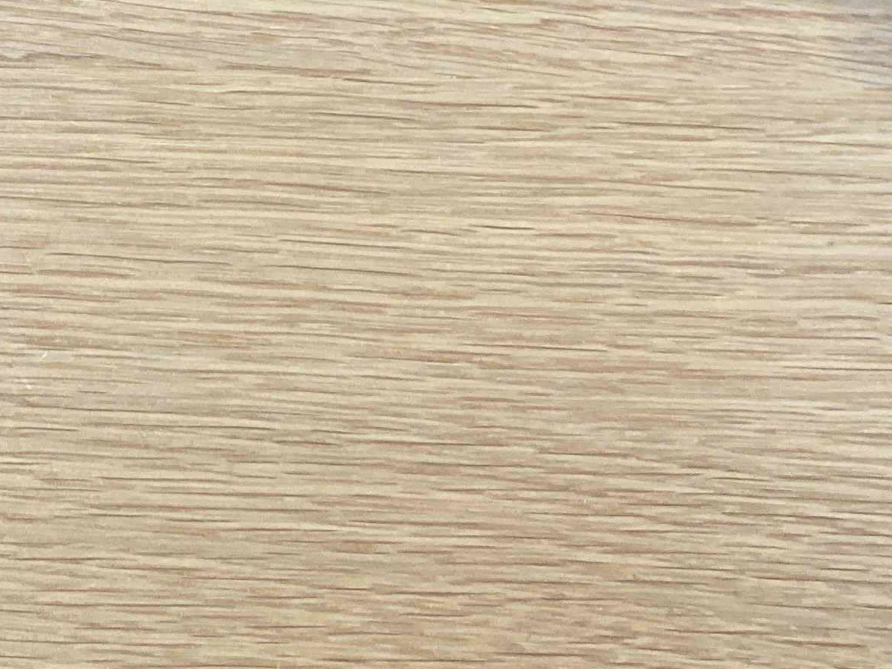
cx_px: -180
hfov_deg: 19.3
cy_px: -287
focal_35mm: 96
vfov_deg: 14.5
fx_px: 2474
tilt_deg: -65.0
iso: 200
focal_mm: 3.99
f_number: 1.8
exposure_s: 1/57
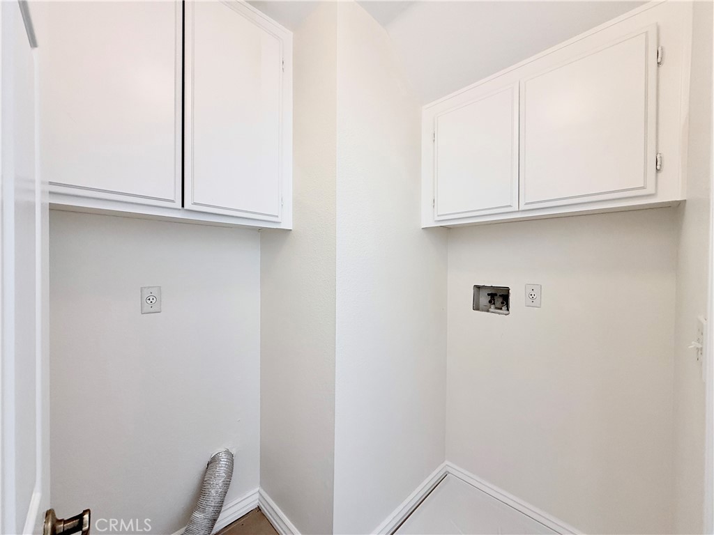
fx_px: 289
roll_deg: +0.1
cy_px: 268
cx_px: 357
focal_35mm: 14
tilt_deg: -1.5
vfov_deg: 85.7
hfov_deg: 102.1
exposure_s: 1/120
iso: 200
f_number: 2.2
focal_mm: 2.22
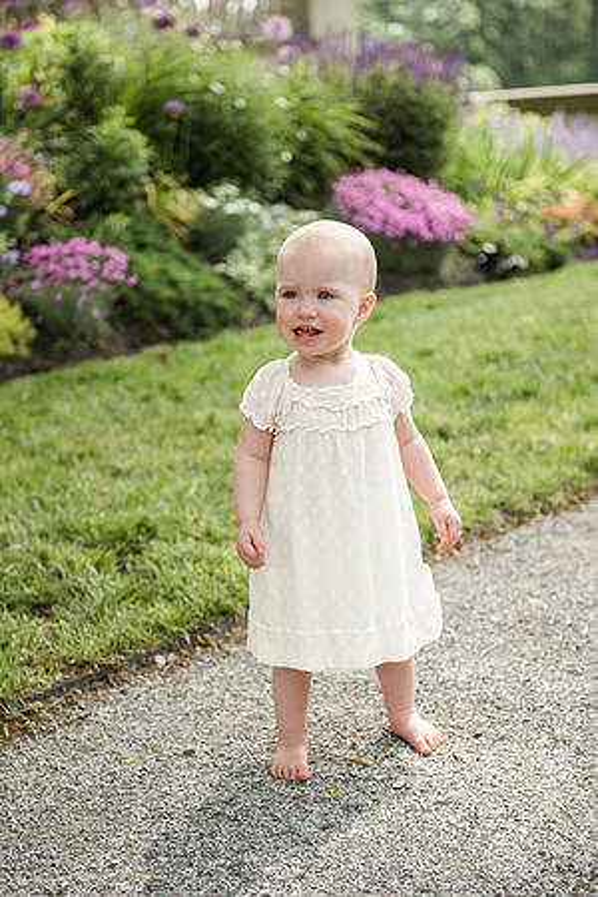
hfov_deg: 19.5
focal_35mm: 70
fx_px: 1744
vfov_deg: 28.8
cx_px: 299
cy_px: 448
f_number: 3.5
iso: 640
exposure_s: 1/2000
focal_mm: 70
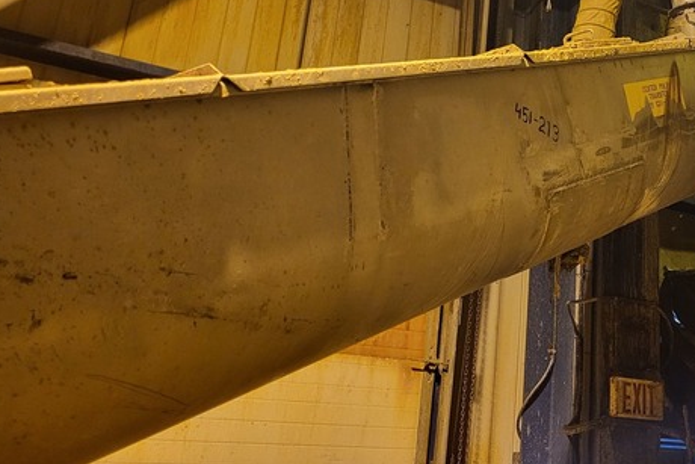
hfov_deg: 39.5
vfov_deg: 28.3
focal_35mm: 47
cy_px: 121
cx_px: 597
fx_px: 908
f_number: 1.8
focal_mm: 5.4
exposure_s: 1/40
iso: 640
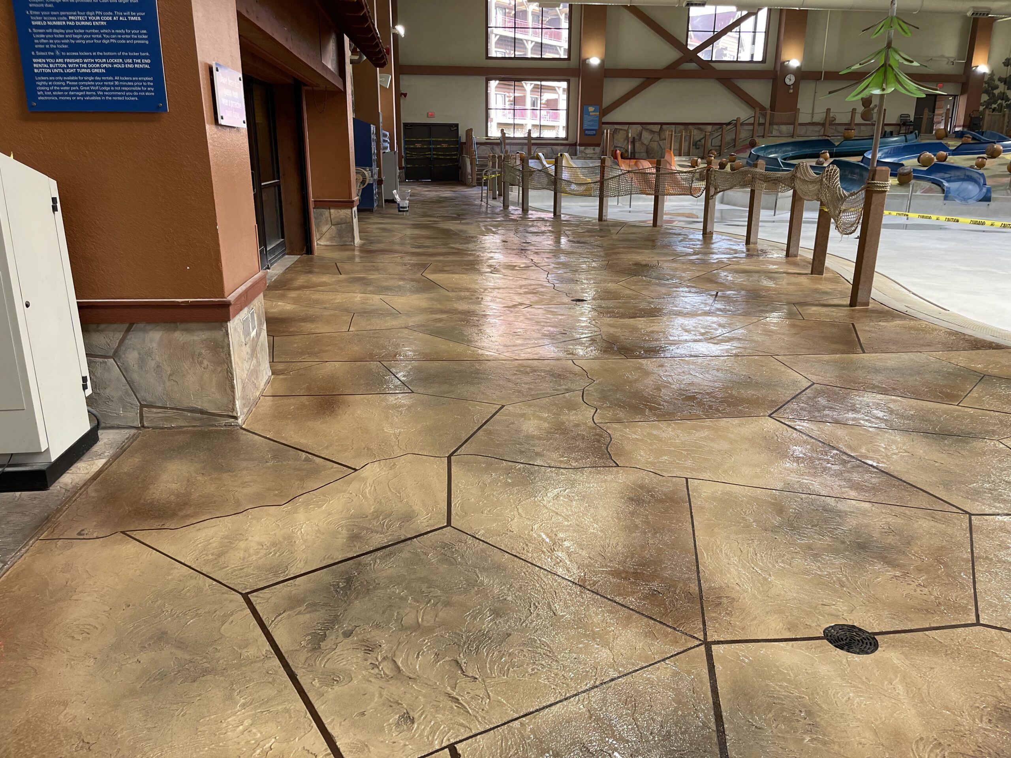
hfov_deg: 67.3
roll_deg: -0.3
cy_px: 379
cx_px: 506
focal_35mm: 26
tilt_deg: -17.8
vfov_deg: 53.1
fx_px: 759
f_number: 1.6
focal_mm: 5.1
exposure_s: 1/121
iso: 125
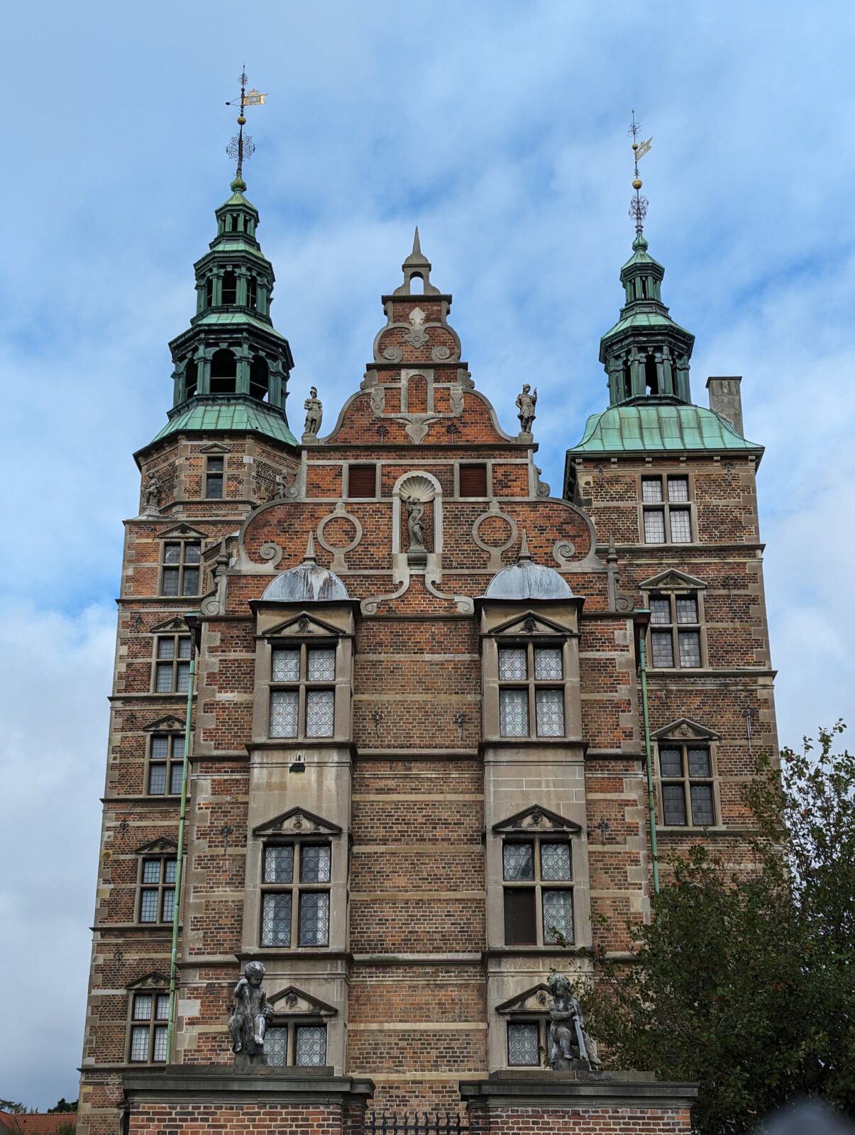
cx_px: 428
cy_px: 568
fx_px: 1577
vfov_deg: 39.6
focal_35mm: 48
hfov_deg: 30.3
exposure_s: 1/1727
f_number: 1.85
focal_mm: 6.81
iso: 48
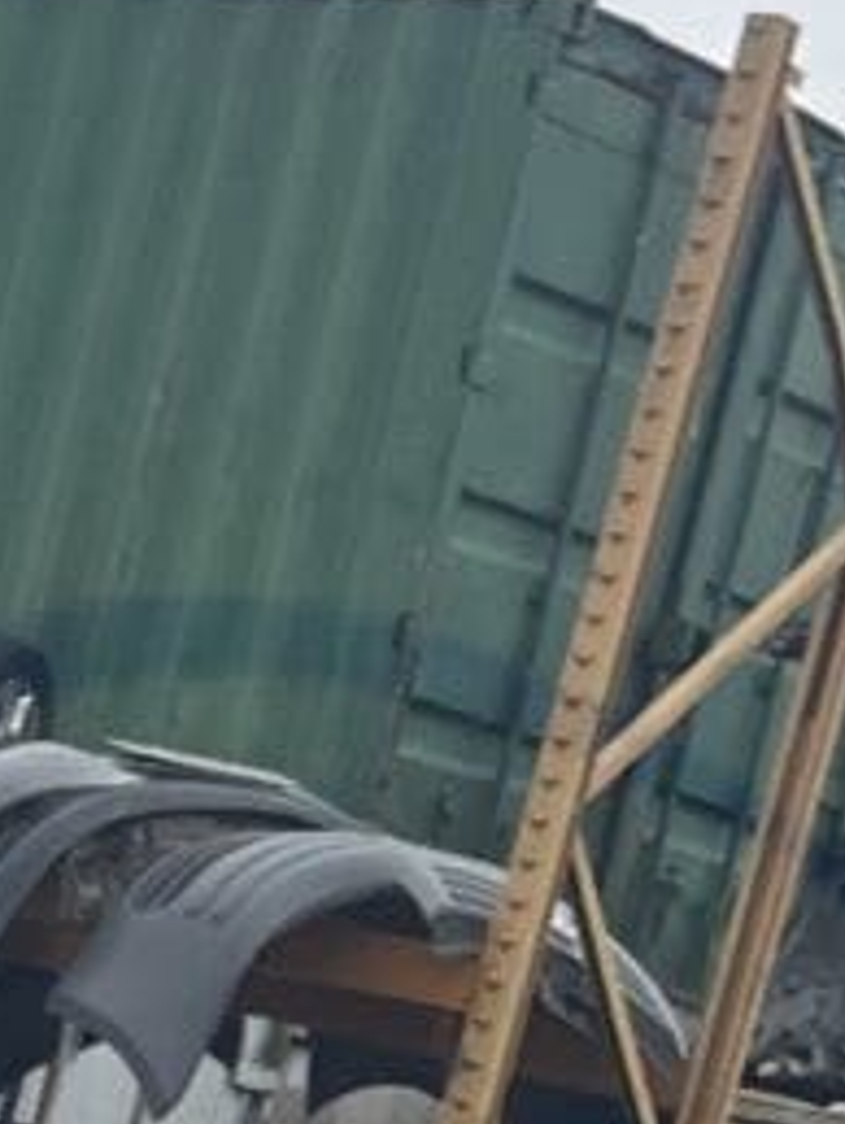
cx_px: -862
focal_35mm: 206
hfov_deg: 7.0
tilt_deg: -14.6
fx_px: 6694
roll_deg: -11.6
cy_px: 2592
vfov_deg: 8.8
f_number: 1.6
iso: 50
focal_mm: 5.1
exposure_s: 1/2410
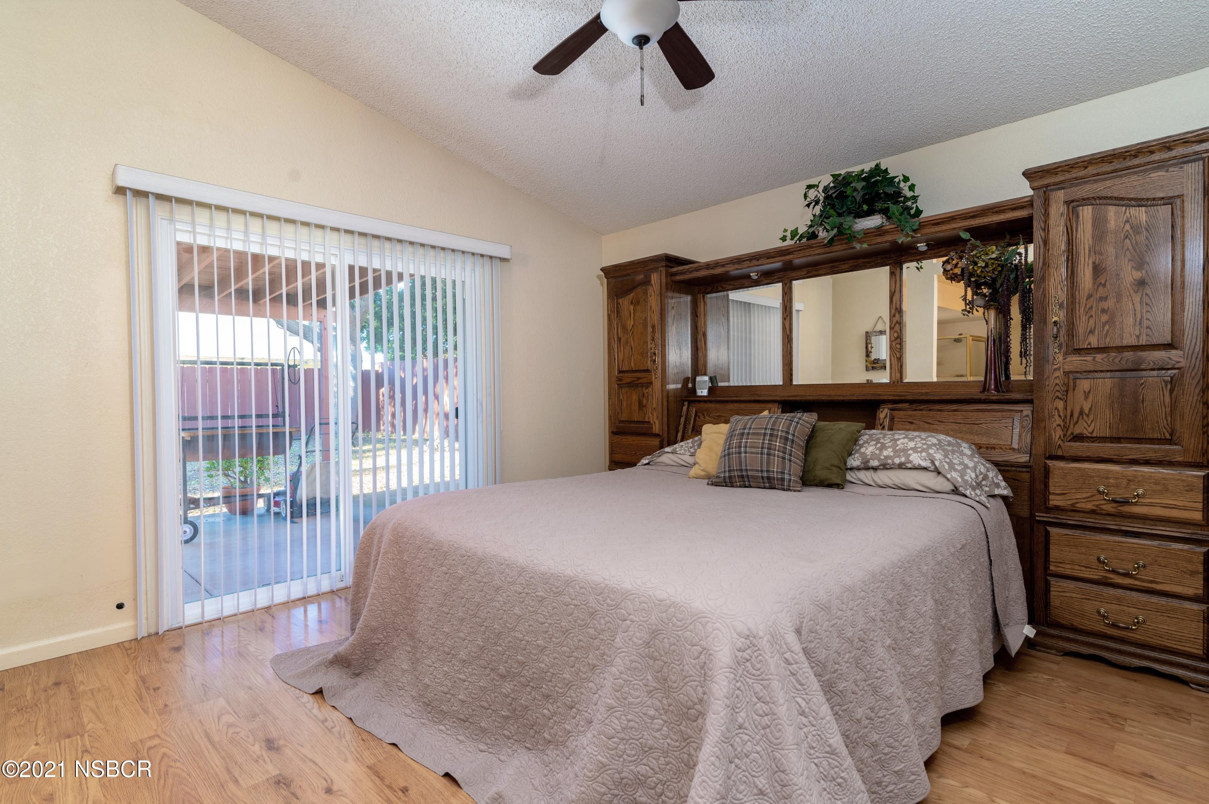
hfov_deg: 90.0
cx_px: 604
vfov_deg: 67.3
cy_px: 402
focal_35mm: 18
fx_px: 604
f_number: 7.1
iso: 500
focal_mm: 18
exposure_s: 1/2.5
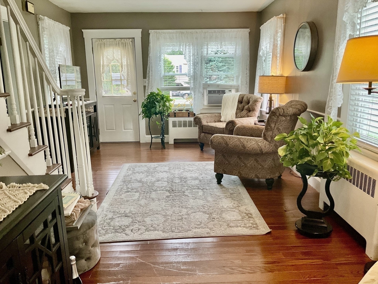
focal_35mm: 29
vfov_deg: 48.2
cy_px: 142
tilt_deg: -12.7
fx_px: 317
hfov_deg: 61.7
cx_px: 189
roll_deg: +0.0
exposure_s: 1/60
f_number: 1.8
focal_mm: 3
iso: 80
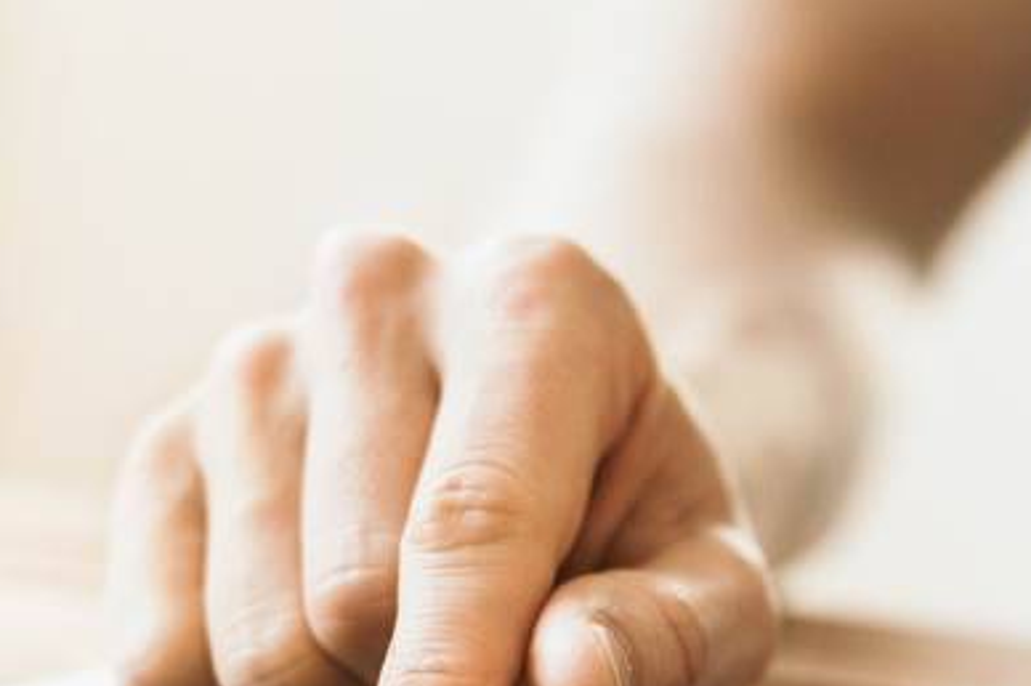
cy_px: 887
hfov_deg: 12.5
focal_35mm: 162
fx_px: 4635
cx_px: 1028
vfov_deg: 8.3
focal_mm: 50
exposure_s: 1/200
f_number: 2.5
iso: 200
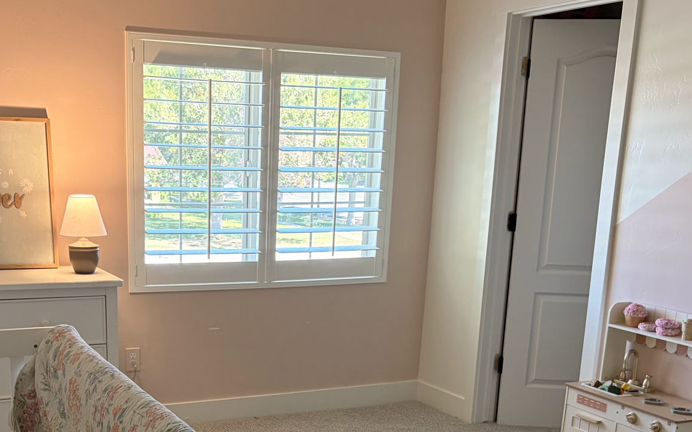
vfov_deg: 25.4
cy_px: 397
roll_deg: -1.2
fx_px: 924
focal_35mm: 49
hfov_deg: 40.8
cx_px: 263
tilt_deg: -15.7
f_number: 1.6
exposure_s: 1/108
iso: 125
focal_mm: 5.96
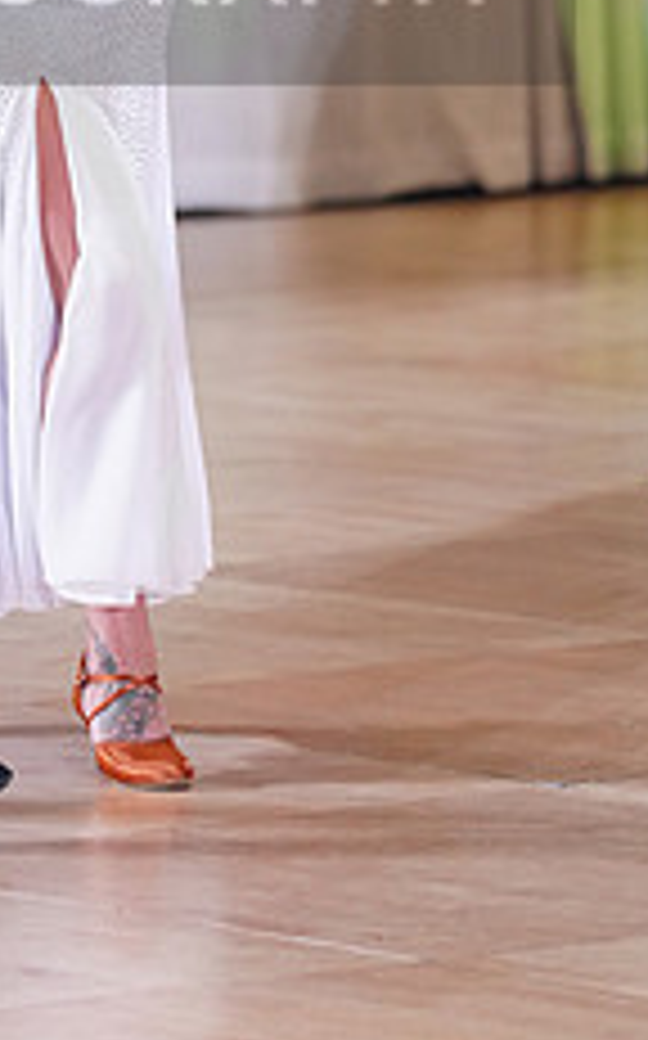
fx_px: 14494
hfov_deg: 2.6
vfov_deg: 4.1
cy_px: -63
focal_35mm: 512
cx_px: -43
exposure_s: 1/500
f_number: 2.8
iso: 2500
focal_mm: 200
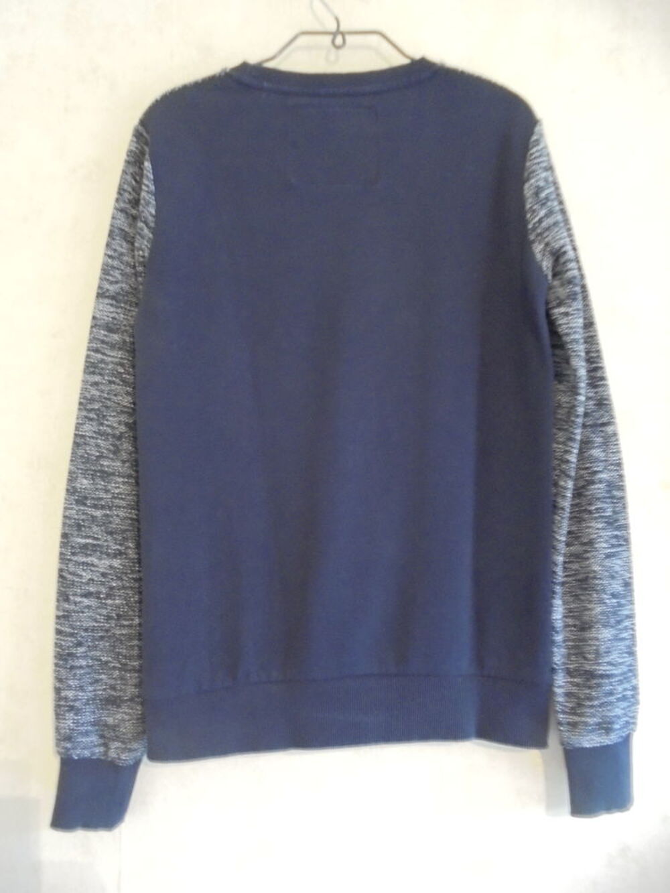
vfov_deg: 67.3
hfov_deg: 53.1
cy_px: 446
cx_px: 335
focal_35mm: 26
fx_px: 671
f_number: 3.5
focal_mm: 4.6
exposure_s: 1/8
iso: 400
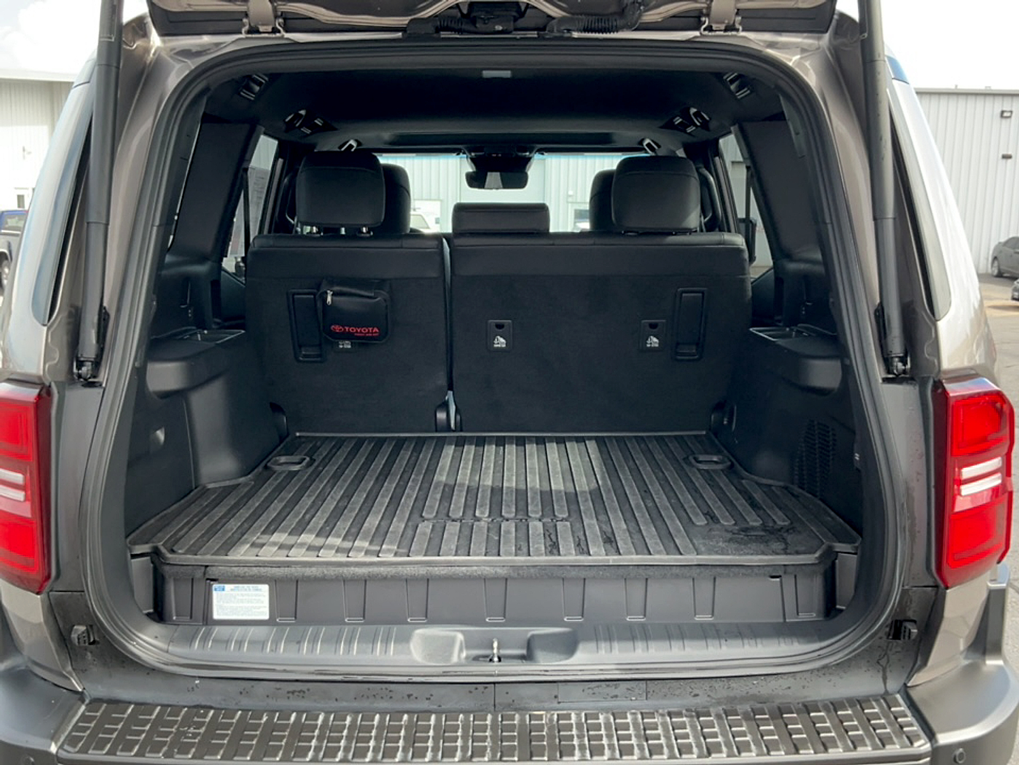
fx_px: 883
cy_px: 382
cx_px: 510
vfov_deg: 46.8
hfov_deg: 60.0
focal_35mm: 30
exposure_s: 1/189
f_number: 1.8
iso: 32
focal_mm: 3
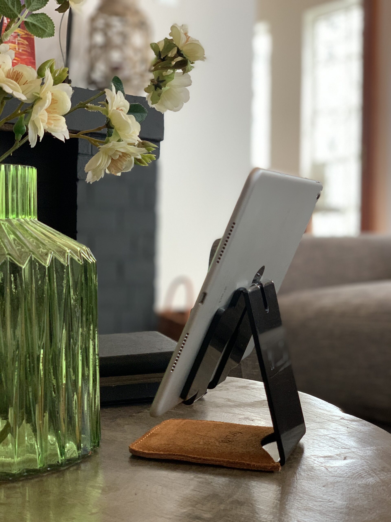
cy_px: 261
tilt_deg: -0.6
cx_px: 196
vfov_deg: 36.8
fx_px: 783
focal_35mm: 52
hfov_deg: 28.0
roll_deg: -1.3
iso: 125
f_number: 2.4
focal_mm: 6
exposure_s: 1/70
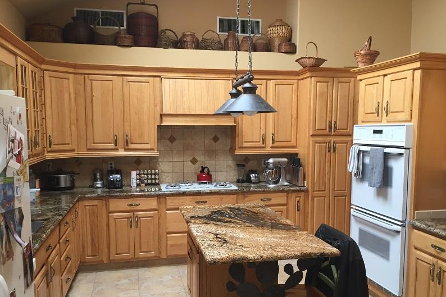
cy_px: 165
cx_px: 219
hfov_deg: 60.3
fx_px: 384
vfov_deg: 42.2
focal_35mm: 31
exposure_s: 1/40
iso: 32
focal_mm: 4.15
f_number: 2.2
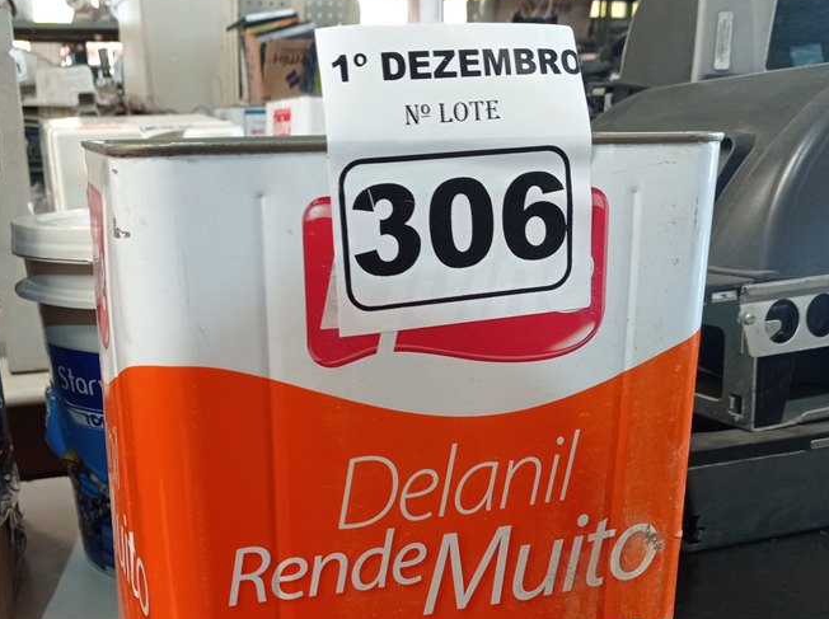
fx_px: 1052
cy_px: 468
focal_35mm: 44
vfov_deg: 32.2
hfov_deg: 42.9
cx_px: 362
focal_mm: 4.7
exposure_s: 1/30
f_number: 1.79
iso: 217
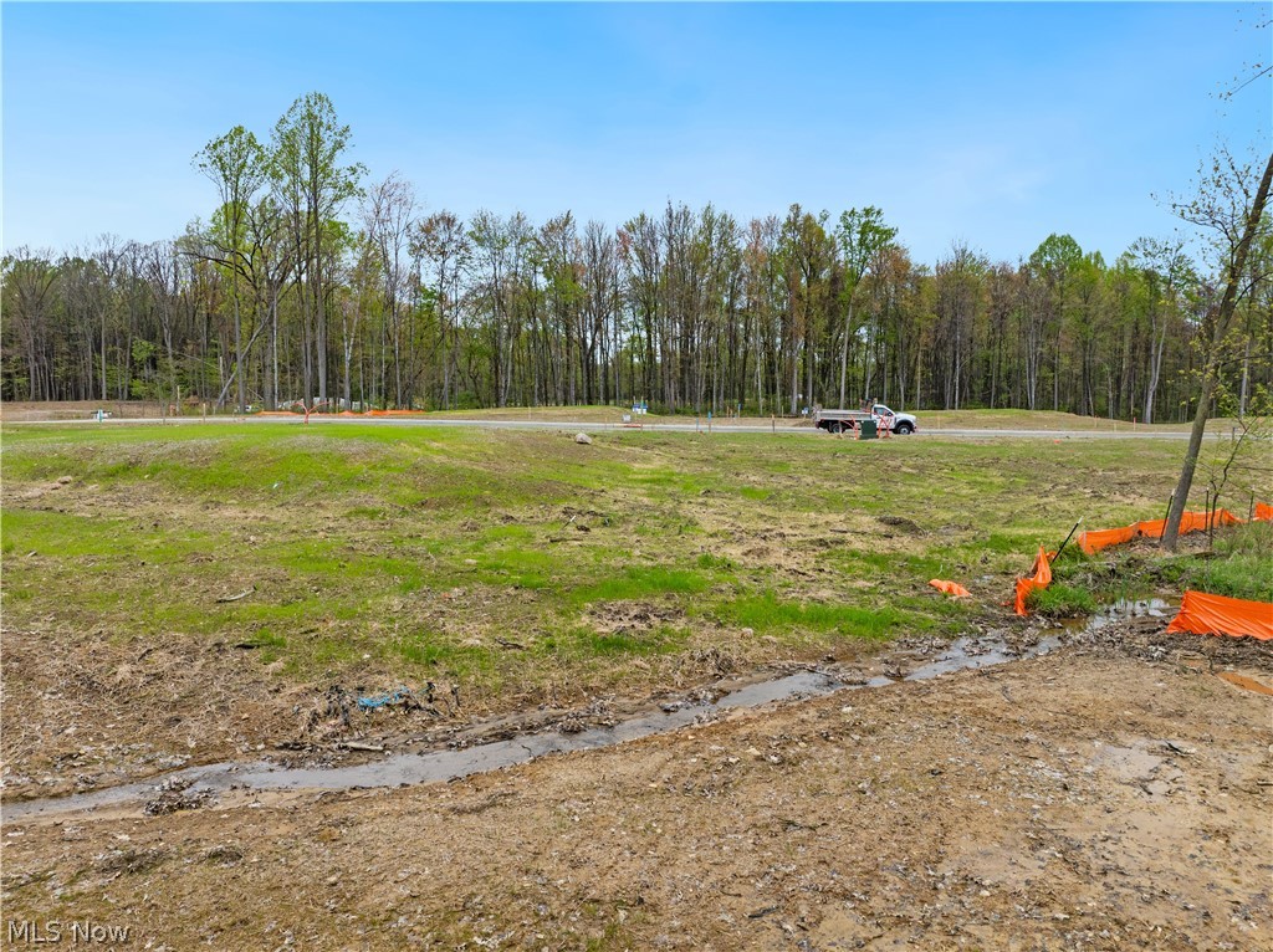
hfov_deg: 71.6
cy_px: 476
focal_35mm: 24
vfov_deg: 56.7
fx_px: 882
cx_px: 636
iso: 220
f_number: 2.8
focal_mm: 12.29
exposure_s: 1/320
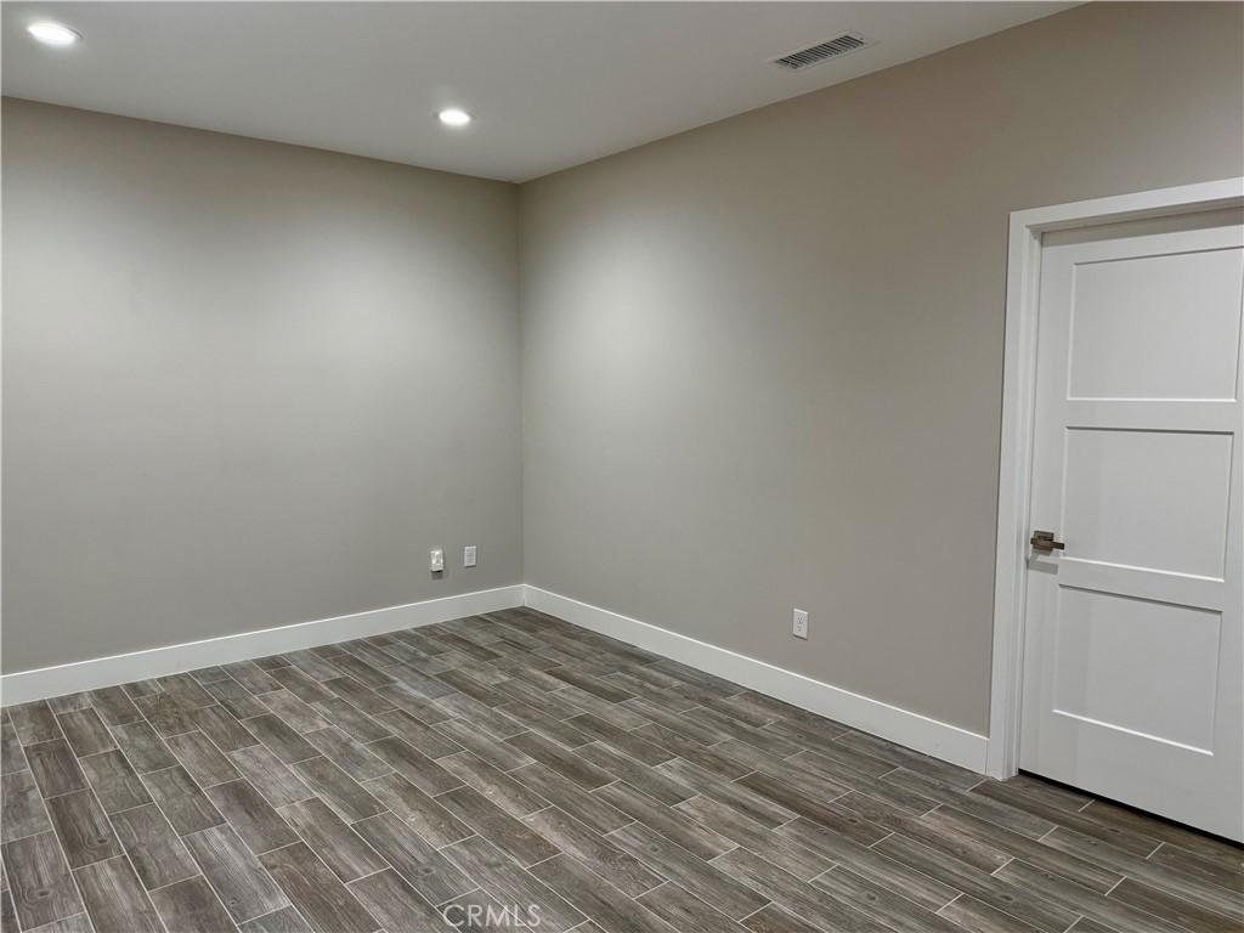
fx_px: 862
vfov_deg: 56.8
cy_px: 466
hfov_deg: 71.6
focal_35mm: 24
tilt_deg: -5.5
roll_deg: +0.4
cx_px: 622
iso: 125
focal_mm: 6.76
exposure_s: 1/60
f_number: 1.78
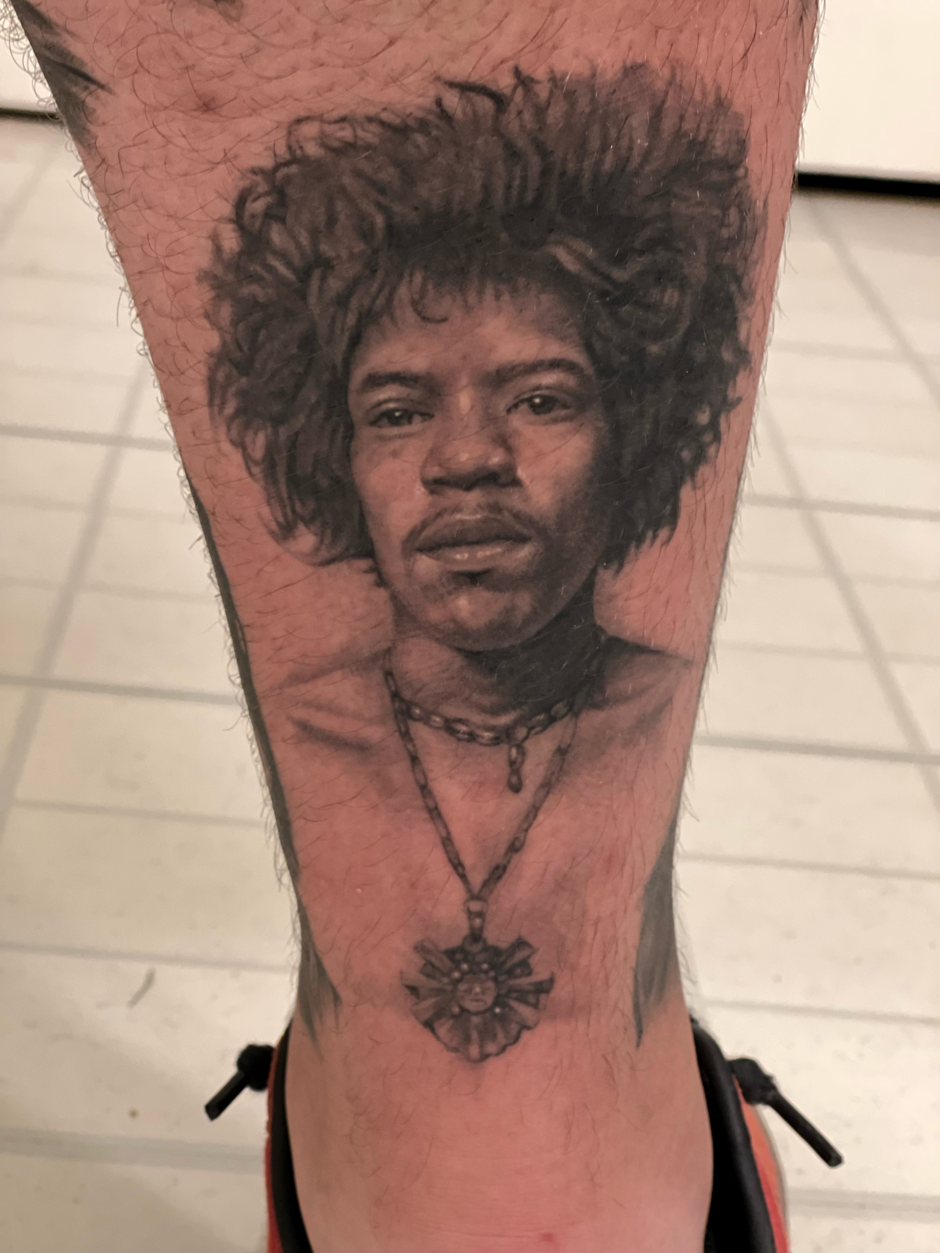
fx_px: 2788
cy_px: 626
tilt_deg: -19.6
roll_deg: -5.6
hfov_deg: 19.1
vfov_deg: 25.3
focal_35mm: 77
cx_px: 470
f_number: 2.8
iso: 400
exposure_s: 1/20
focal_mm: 9
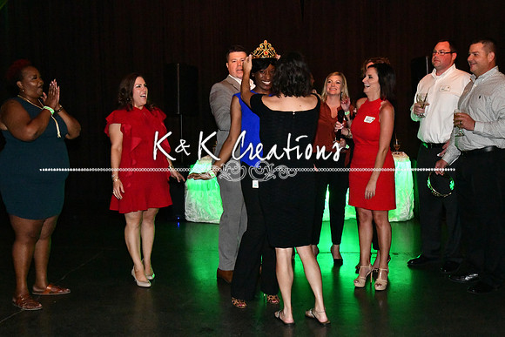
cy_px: 168
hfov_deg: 43.6
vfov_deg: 29.9
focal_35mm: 45
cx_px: 252
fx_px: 631
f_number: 11
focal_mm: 45
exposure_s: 1/60
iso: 25600
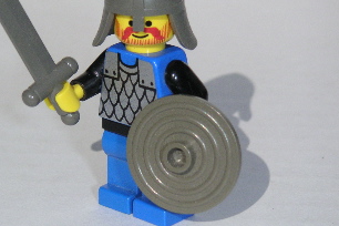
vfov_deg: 9.1
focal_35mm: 151
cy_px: 85
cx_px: 124
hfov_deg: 13.6
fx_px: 1422
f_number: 8
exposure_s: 1/1000
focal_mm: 17.1
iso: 160
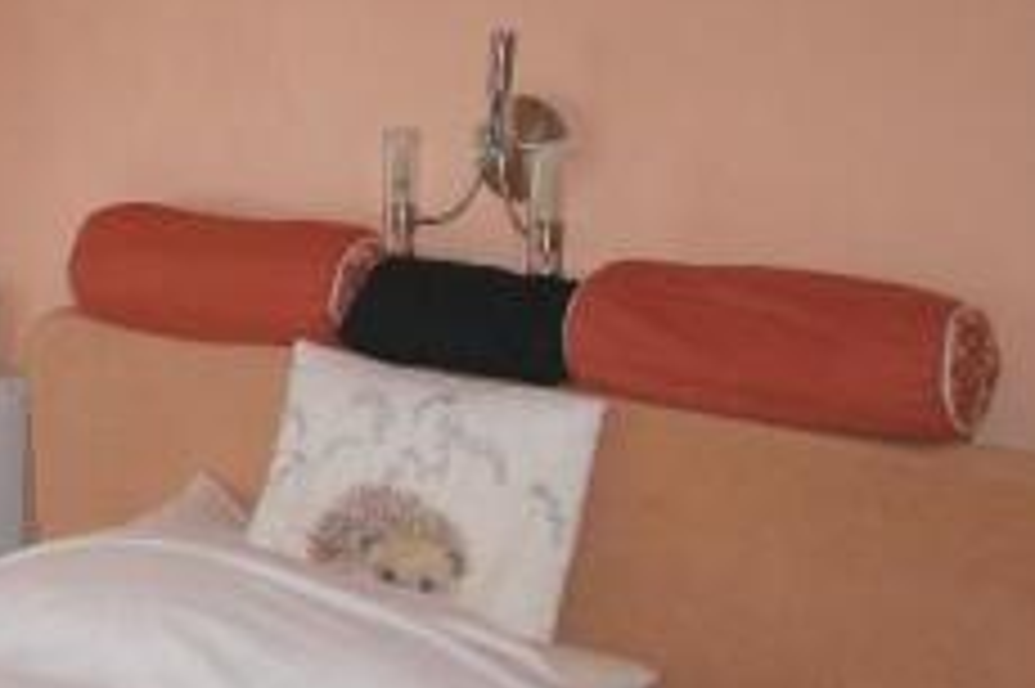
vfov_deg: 17.5
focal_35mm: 77
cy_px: 567
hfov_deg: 22.9
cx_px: -378
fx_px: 2212
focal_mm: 18
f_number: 5.6
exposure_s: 1/80
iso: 250
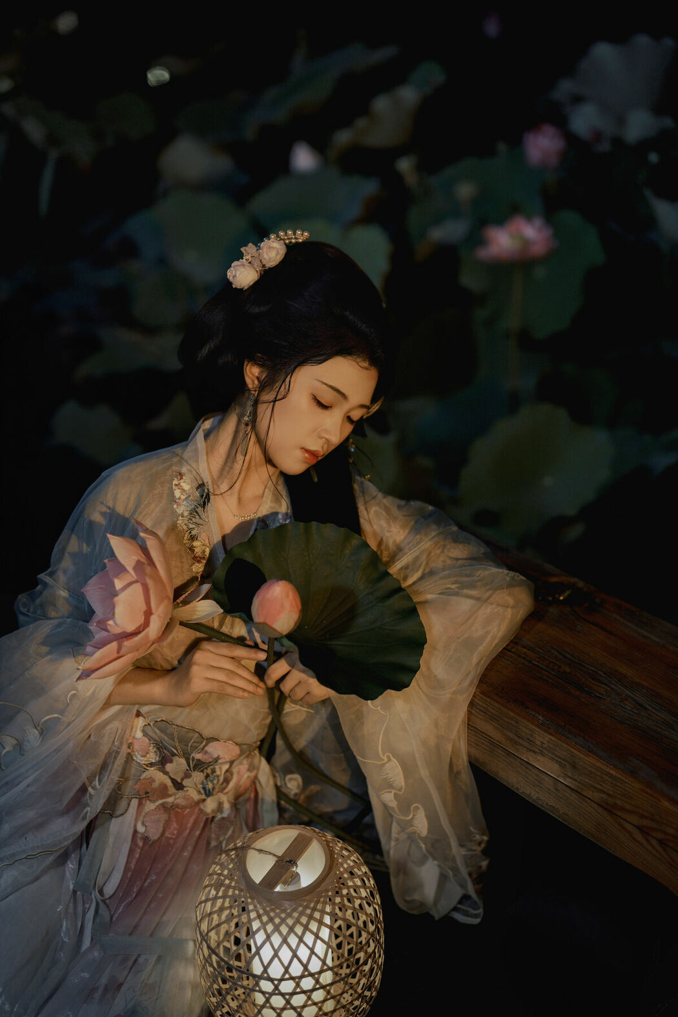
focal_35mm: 50
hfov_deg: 27.0
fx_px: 1412
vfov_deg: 39.6
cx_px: 339
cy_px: 508
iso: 400
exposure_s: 1/200
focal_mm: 50
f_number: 1.6
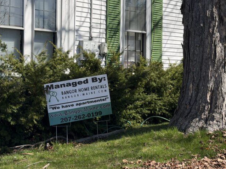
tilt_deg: +2.2
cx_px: 128
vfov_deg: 19.1
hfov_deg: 25.3
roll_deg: -0.9
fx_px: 503
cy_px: 49
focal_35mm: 77
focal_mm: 6.76
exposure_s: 1/5587
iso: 64
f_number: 1.78
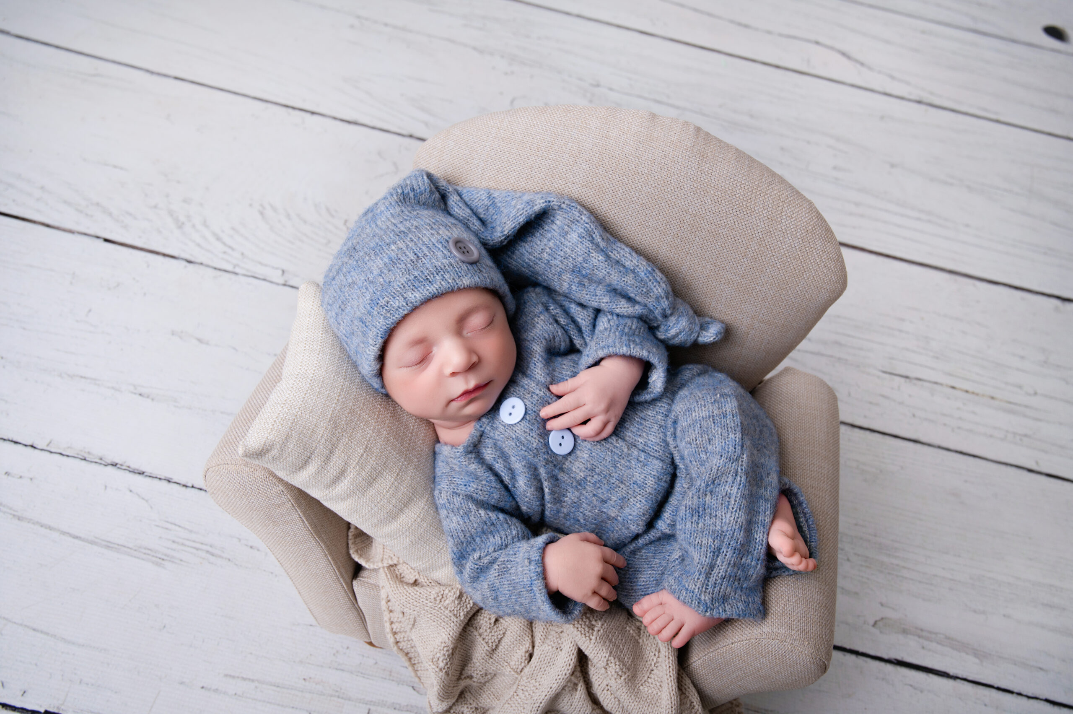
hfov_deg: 55.1
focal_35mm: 34
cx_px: 536
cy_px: 357
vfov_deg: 38.3
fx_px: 1028
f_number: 7.1
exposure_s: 1/160
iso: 250
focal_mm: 34.5
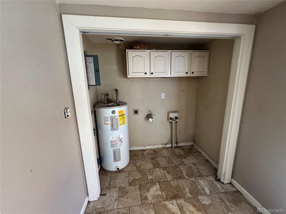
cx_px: 143
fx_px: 107
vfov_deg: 89.9
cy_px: 107
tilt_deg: -10.2
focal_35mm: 13
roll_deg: +1.2
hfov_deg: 106.2
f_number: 1.8
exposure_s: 1/99
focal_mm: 1.57
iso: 160
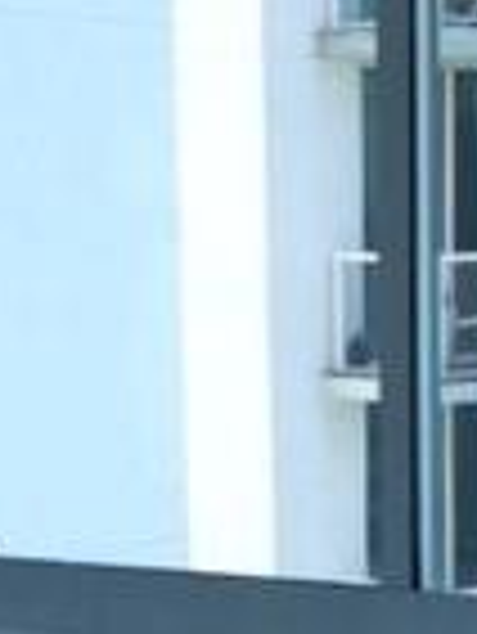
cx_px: 261
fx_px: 2495
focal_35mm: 136
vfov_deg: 13.9
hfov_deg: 10.9
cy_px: 854
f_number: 2.2
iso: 32
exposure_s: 1/456
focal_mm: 4.12
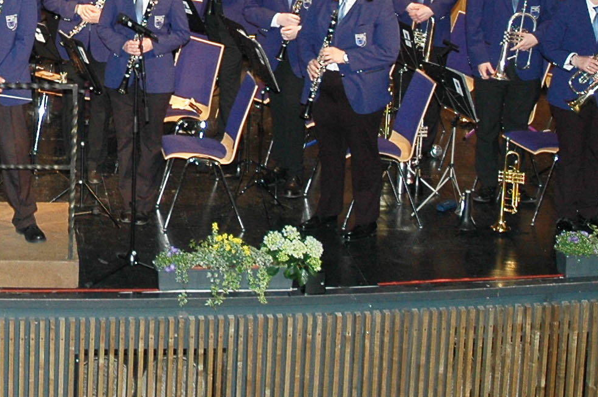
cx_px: -119
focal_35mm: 125
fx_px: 2067
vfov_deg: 10.8
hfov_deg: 15.8
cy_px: -44
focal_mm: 27
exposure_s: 1/90
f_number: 3.8
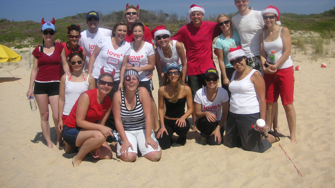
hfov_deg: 49.4
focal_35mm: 41
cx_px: 168
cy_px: 65
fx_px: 364
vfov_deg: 28.8
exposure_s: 1/350
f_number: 6.7
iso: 50
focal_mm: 6.1
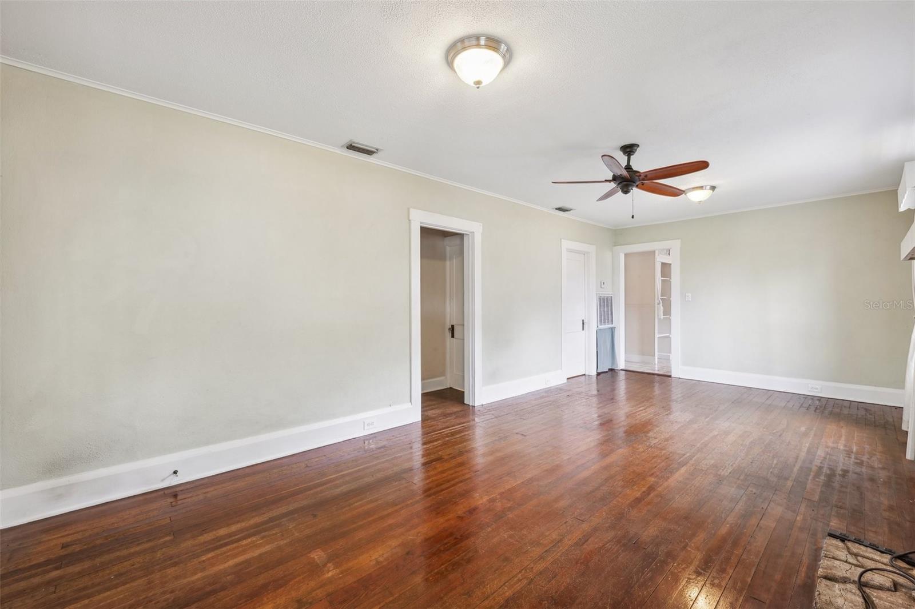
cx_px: 458
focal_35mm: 14
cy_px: 304
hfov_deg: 104.3
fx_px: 356
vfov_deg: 81.2
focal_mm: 14
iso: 400
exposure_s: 1/6
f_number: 8
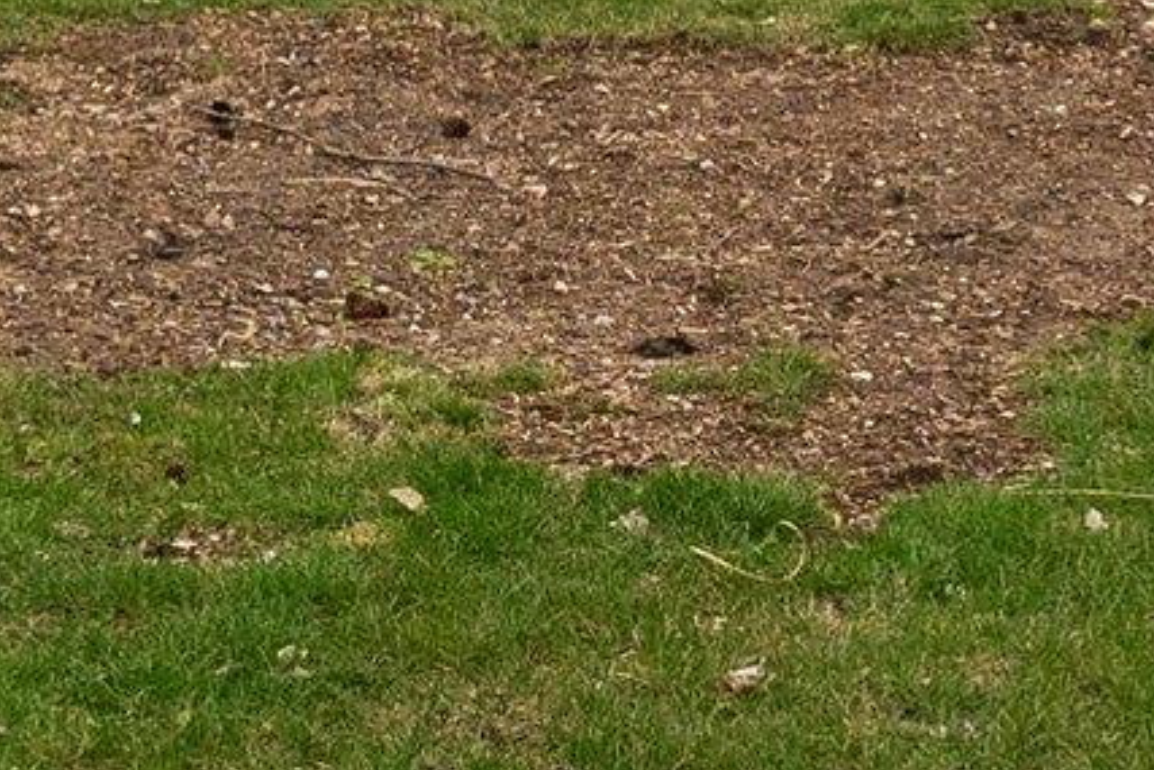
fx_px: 5996
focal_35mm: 187
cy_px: -947
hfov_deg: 10.5
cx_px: -784
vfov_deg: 7.0
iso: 2000
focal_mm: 26
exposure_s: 1/400
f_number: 7.1
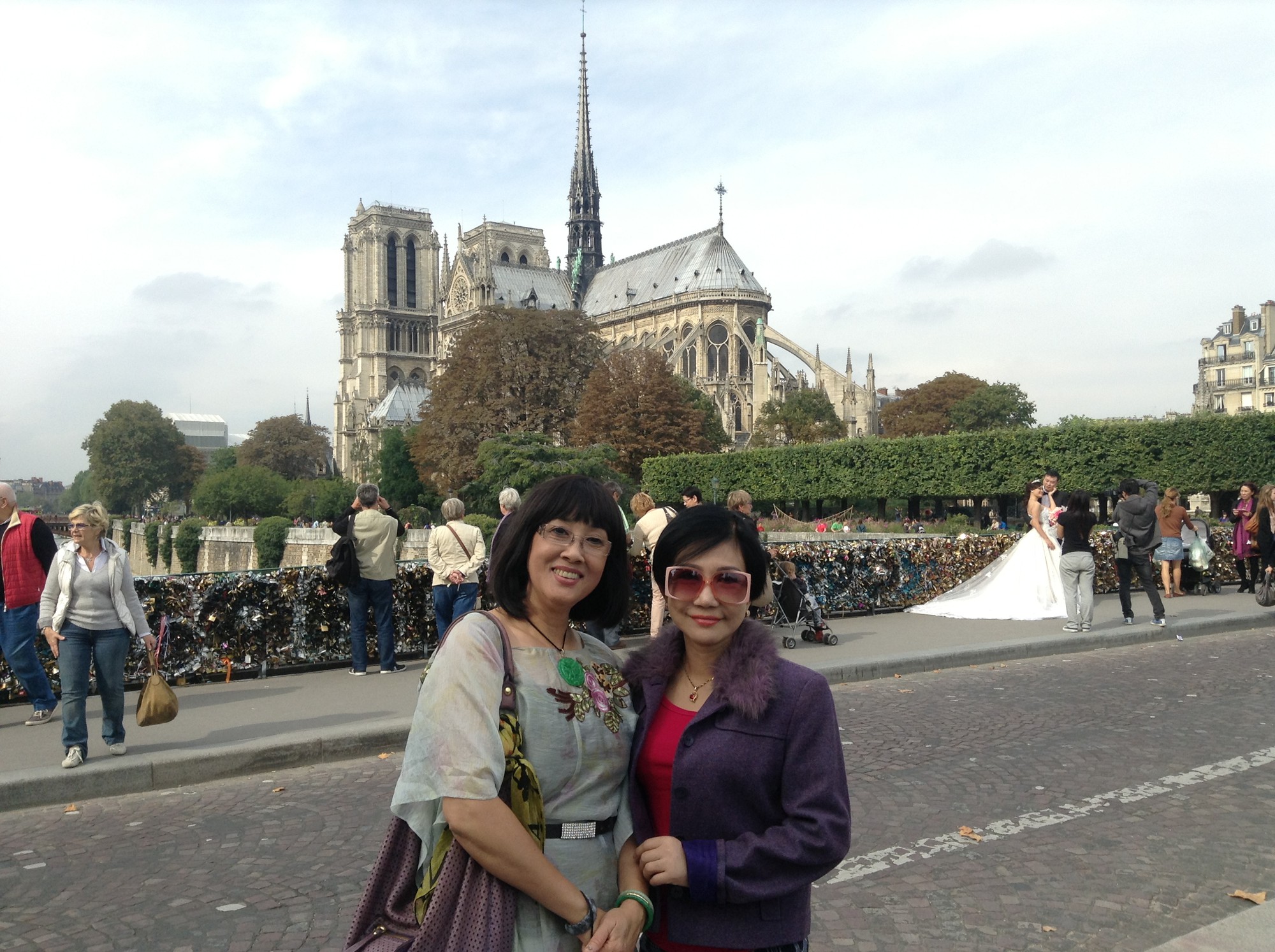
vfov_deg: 42.8
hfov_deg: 55.4
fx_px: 1214
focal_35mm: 33
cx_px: 638
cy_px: 476
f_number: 2.4
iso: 32
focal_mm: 3.3
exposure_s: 1/690
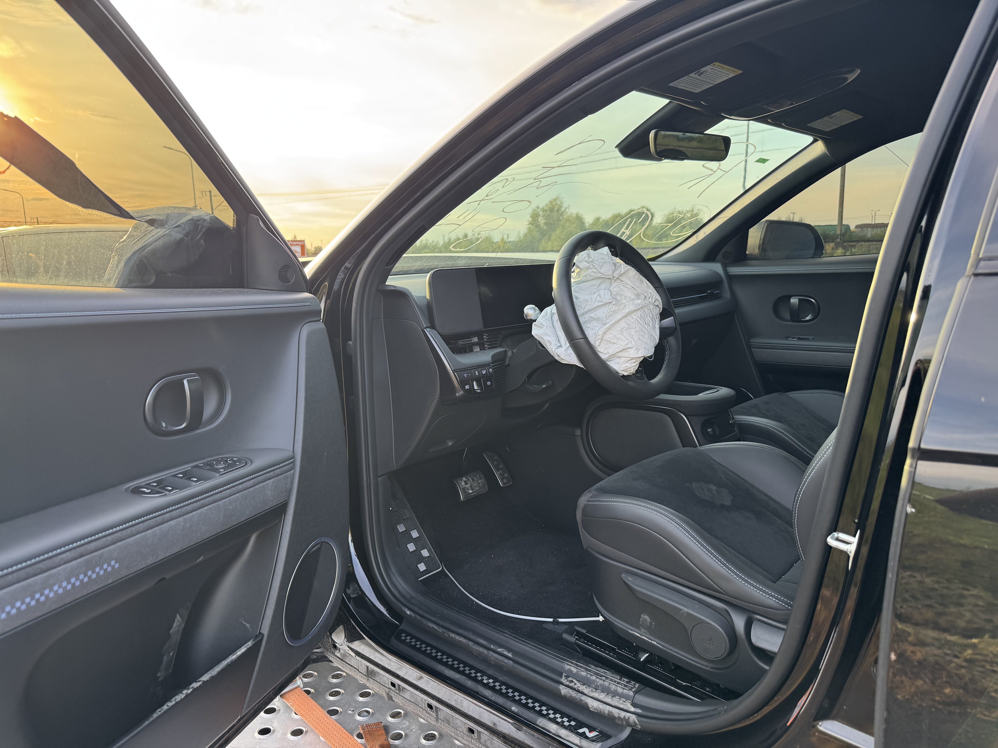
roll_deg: +1.1
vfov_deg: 56.8
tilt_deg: -8.0
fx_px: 692
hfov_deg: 71.6
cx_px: 499
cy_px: 374
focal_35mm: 24
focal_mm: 6.76
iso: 64
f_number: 1.78
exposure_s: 1/206
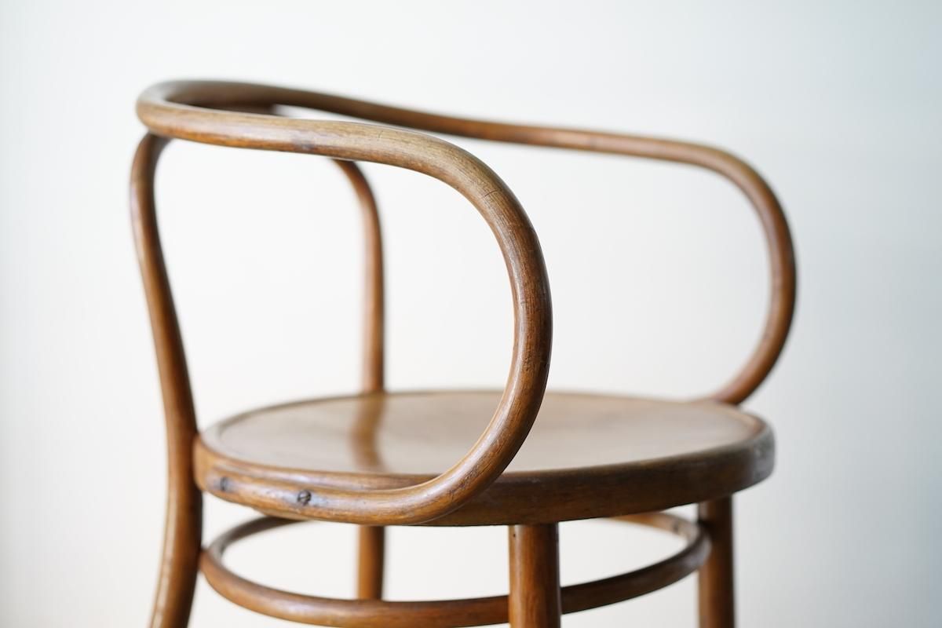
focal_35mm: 55
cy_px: 314
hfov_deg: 36.2
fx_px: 1439
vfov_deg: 24.6
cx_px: 471
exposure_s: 1/100
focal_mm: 55
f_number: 2.5
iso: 800
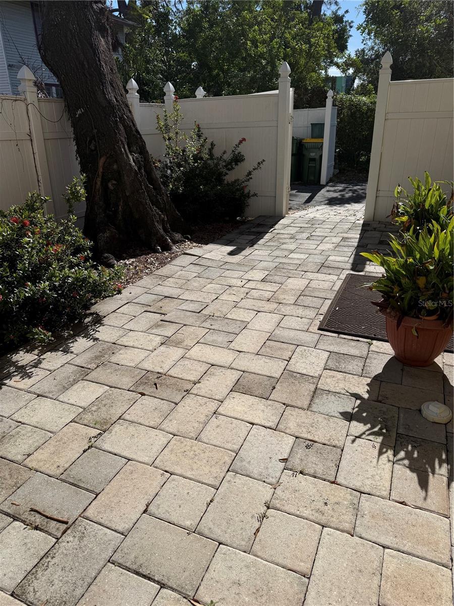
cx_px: 227
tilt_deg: -24.1
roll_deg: +0.2
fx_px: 420
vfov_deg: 71.6
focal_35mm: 24
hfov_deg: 56.8
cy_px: 303
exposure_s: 1/9091
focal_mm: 6.76
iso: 80
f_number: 1.78
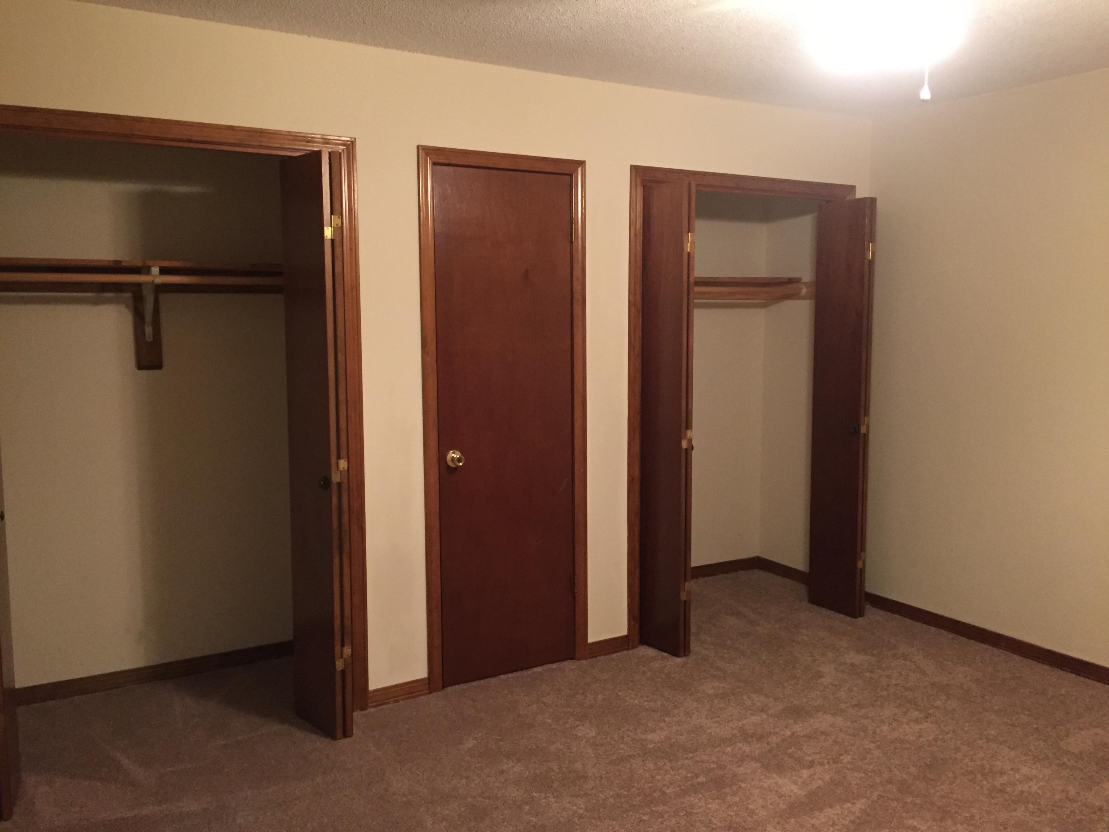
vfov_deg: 48.2
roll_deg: -0.8
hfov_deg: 61.7
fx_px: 929
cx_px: 554
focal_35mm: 29
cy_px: 416
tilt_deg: -6.1
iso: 250
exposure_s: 1/20
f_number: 2.2
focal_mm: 4.15
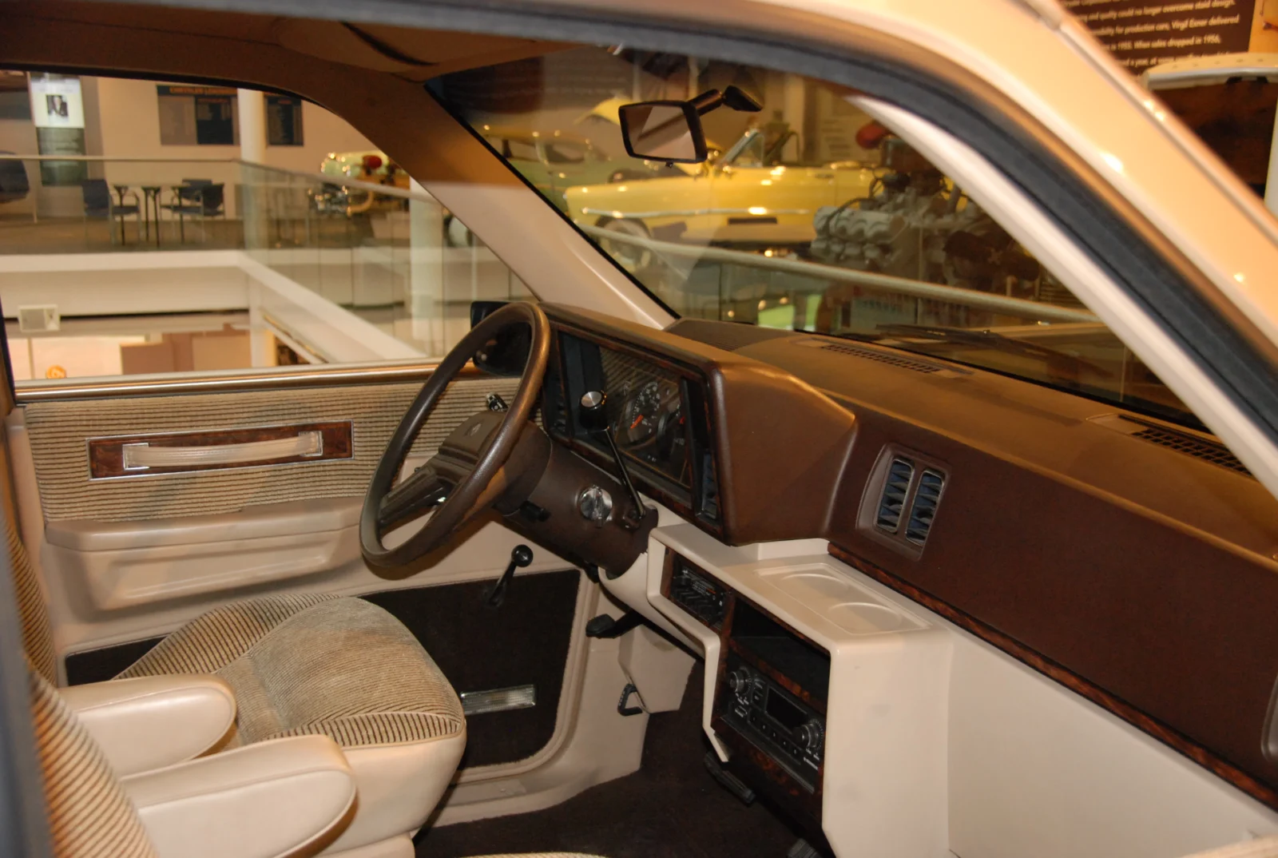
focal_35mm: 39
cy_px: 429
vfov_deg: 34.4
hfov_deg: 49.5
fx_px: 1387
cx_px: 639
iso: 1000
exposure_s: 1/60
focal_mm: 26
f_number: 4
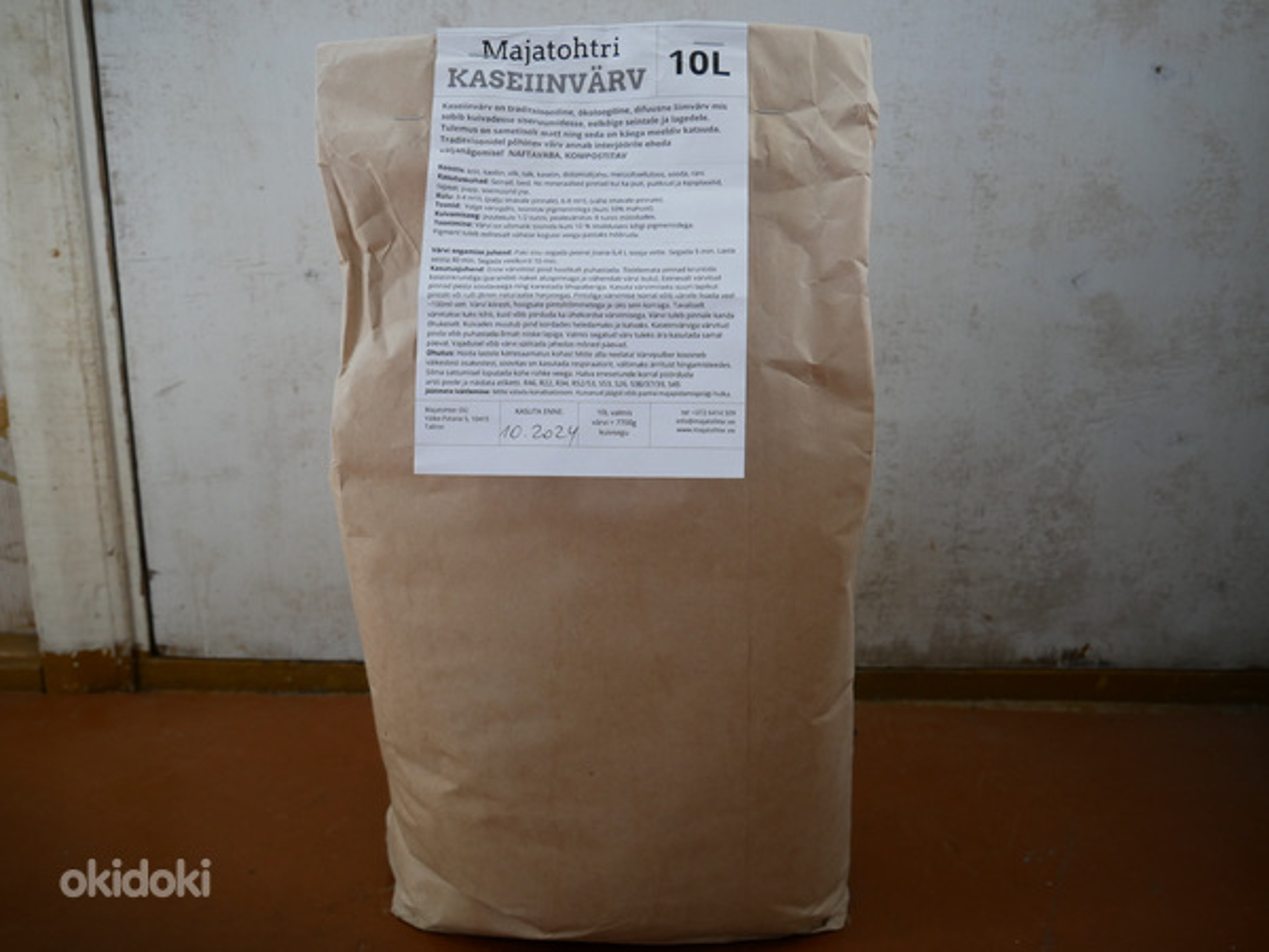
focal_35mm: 30
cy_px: 476
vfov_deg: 46.8
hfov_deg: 60.0
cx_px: 634
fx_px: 1100
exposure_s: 1/60
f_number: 3.7
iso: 500
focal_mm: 15
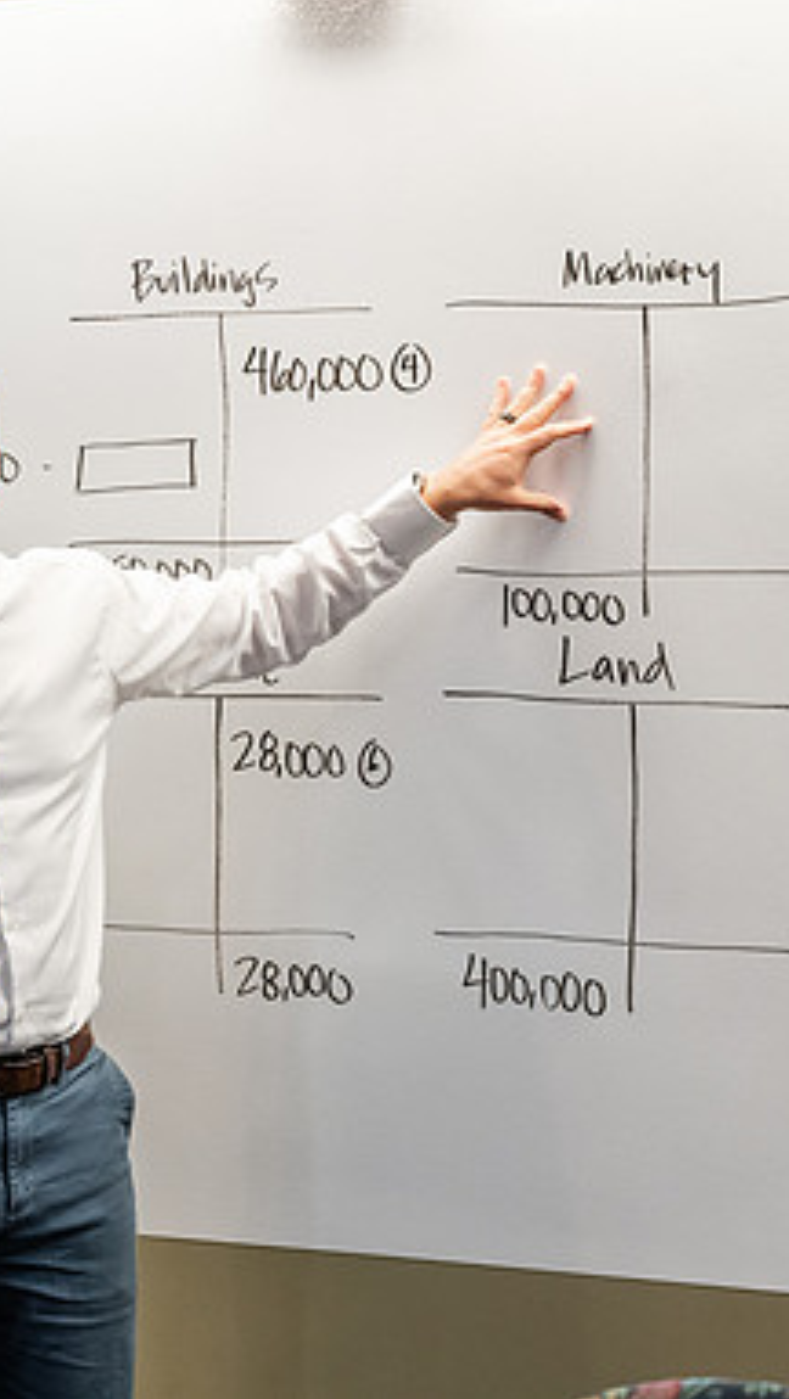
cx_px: 73
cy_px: 696
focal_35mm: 149
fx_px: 5531
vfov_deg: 14.4
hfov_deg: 8.1
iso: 2000
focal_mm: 94
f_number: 3.5
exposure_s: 1/200
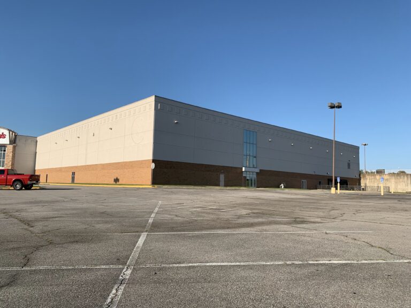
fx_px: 309
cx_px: 206
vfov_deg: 53.1
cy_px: 154
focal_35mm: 26
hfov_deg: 67.3
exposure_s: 1/2075
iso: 25
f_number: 1.8
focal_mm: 4.25
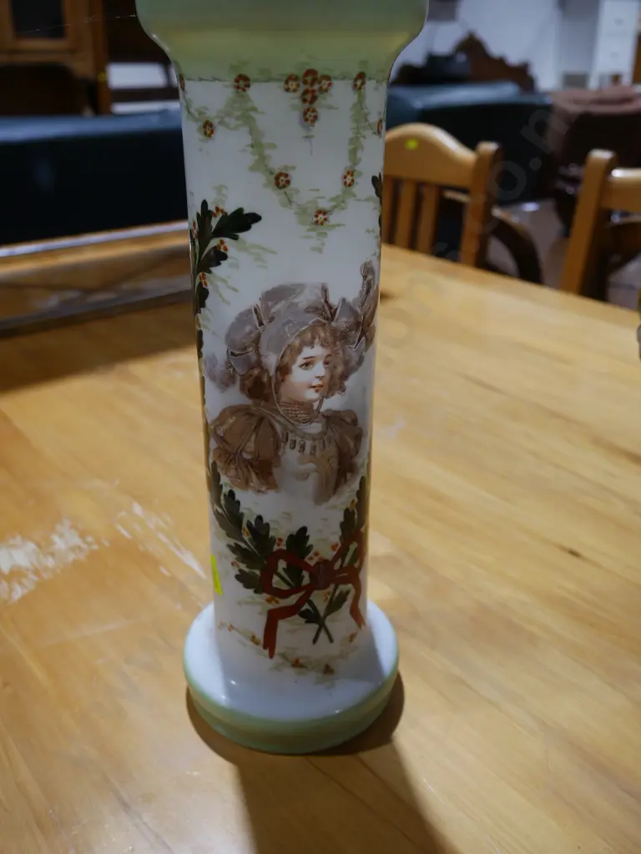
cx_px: 320
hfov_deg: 44.2
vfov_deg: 56.8
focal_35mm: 32
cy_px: 427
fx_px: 790
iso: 200
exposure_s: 1/60
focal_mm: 16
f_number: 3.6
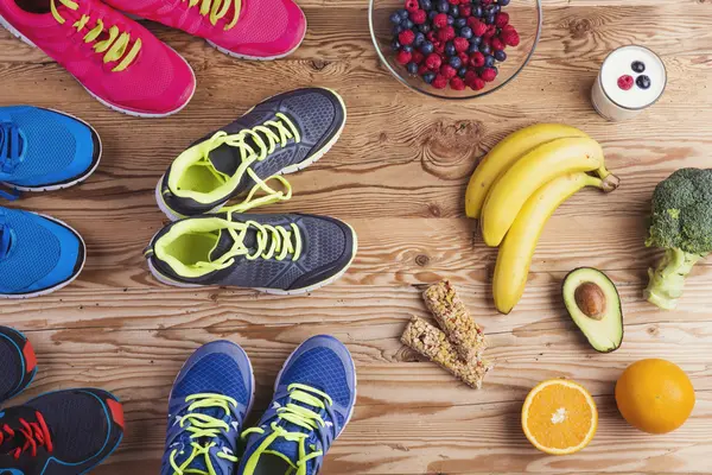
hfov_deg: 28.8
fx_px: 1384
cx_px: 356
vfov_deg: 19.5
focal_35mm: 70
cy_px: 238
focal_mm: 70
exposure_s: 1/160
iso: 100
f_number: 13
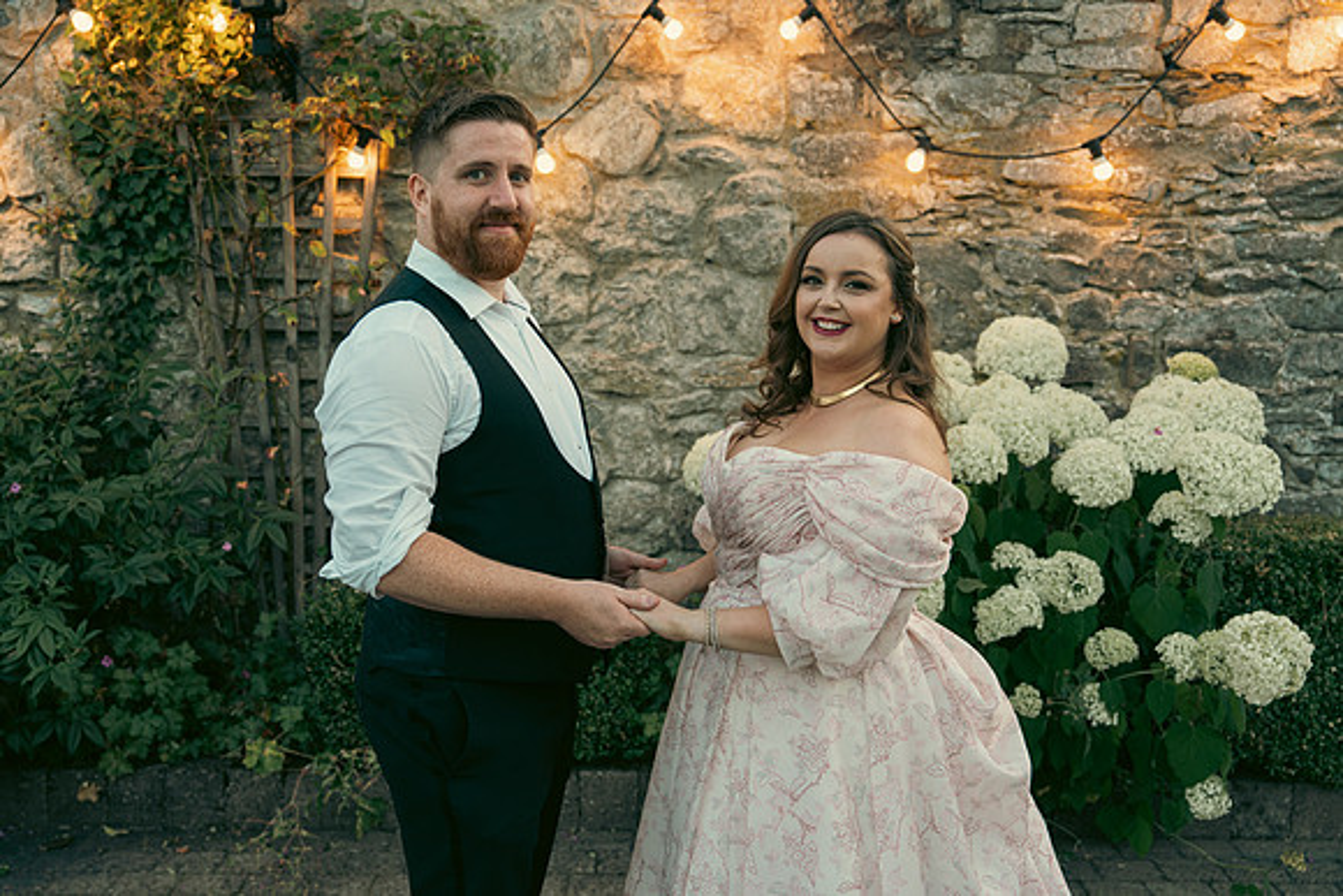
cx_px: 672
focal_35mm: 35
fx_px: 1306
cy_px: 448
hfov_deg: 54.4
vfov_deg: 37.9
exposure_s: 1/160
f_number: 3.2
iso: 250
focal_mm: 35
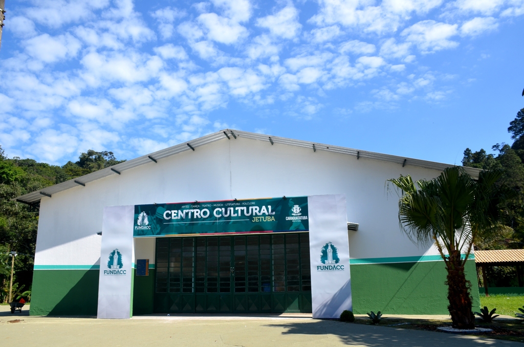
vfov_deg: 43.4
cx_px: 262
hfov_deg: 62.0
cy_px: 174
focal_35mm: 30
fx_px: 436
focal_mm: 20
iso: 200
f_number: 9
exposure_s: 1/320
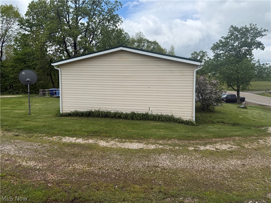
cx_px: 136
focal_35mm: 24
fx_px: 188
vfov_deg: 56.8
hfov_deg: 71.6
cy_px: 102
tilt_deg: -5.3
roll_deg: +0.6
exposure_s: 1/6173
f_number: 1.78
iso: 80
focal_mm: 6.76
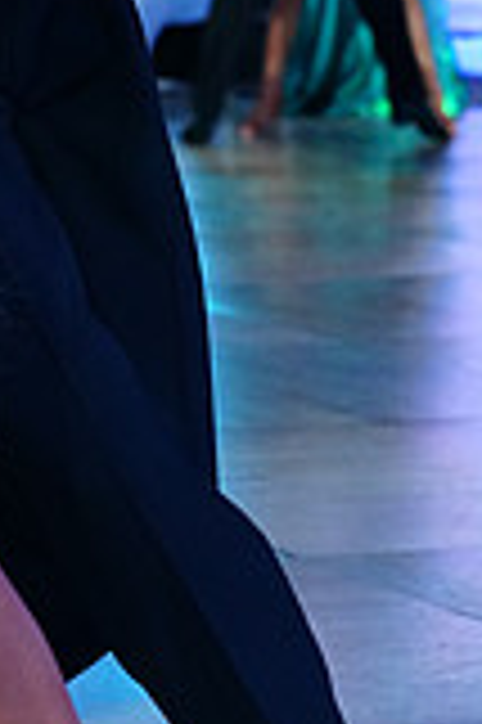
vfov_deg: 10.3
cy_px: -315
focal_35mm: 195
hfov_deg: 6.9
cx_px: -336
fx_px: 3924
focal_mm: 54
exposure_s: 1/400
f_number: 4
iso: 2500
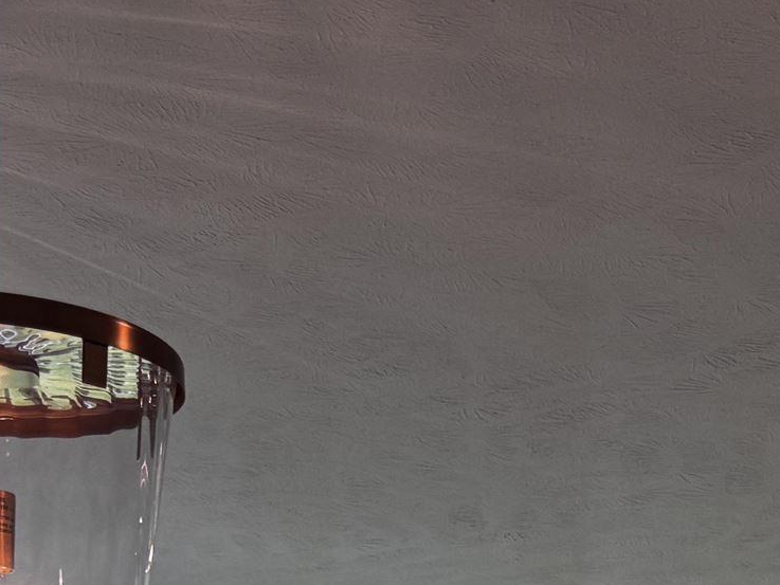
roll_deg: -0.8
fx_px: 2254
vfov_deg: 13.3
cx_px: 549
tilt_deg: +1.9
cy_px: 1047
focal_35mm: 100
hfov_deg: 19.5
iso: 80
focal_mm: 6.76
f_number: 1.78
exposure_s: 1/246
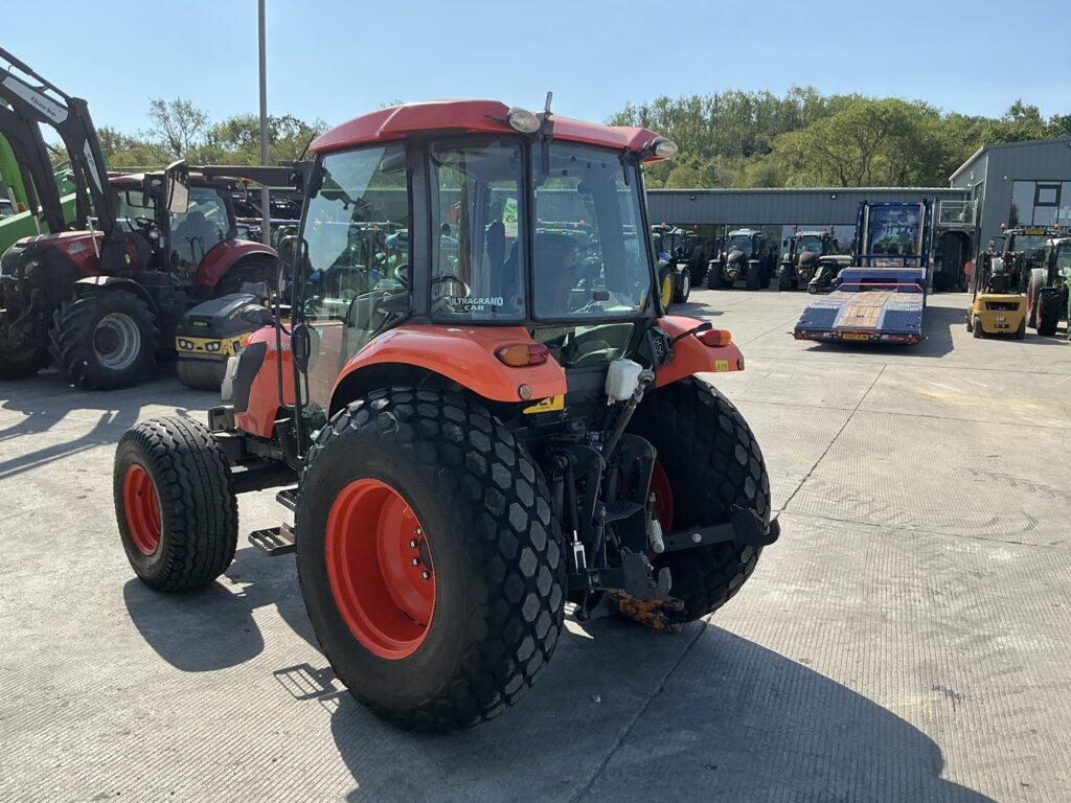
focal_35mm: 28
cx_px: 536
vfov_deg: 49.7
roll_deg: -3.1
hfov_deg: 63.4
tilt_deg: -6.4
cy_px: 402
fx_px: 866
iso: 25
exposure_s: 1/1250
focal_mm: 3
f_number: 1.8
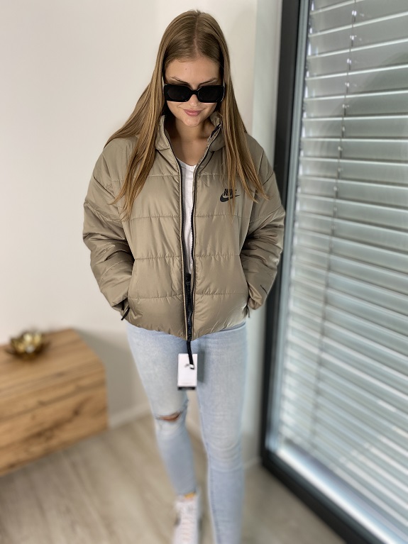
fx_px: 409
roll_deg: -0.3
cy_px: 272
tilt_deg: -17.8
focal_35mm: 26
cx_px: 204
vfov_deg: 67.3
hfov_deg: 53.1
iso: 125
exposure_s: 1/71
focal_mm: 4.25
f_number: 1.8
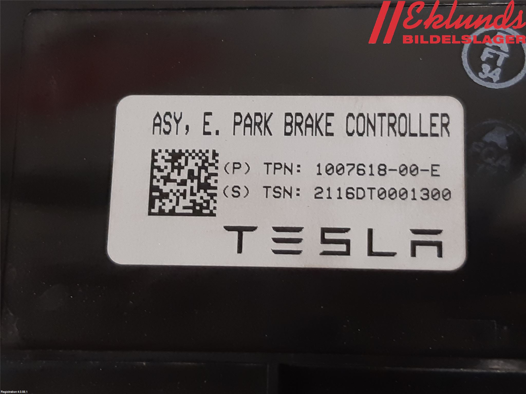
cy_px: 197
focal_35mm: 26
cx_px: 263
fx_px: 395
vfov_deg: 53.1
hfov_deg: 67.3
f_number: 1.7
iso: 125
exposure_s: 1/50
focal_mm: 3.93
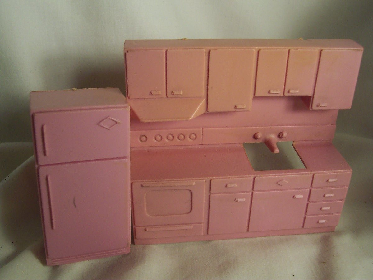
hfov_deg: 50.1
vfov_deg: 38.7
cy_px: 140
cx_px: 186
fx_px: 399
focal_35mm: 37
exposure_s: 1/250
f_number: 2.8
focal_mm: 5.6
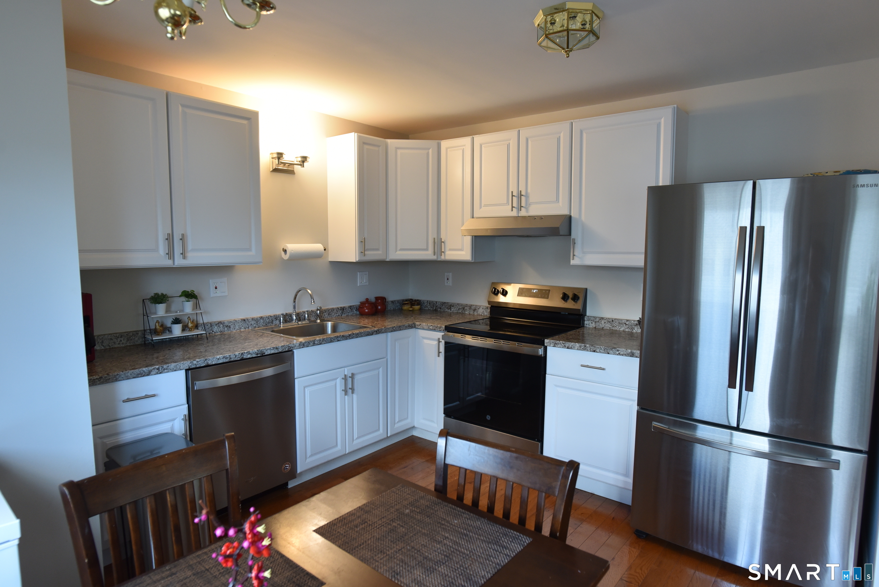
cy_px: 294
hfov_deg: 84.0
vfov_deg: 62.0
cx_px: 440
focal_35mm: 20
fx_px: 489
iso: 1000
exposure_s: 1/80
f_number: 4.5
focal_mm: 20
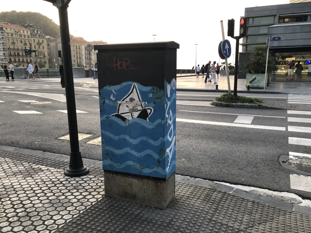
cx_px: 153
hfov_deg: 58.3
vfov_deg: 45.4
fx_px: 279
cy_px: 128
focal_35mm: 31
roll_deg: +0.5
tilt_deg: -10.6
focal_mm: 4
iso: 32
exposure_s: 1/30
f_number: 1.8
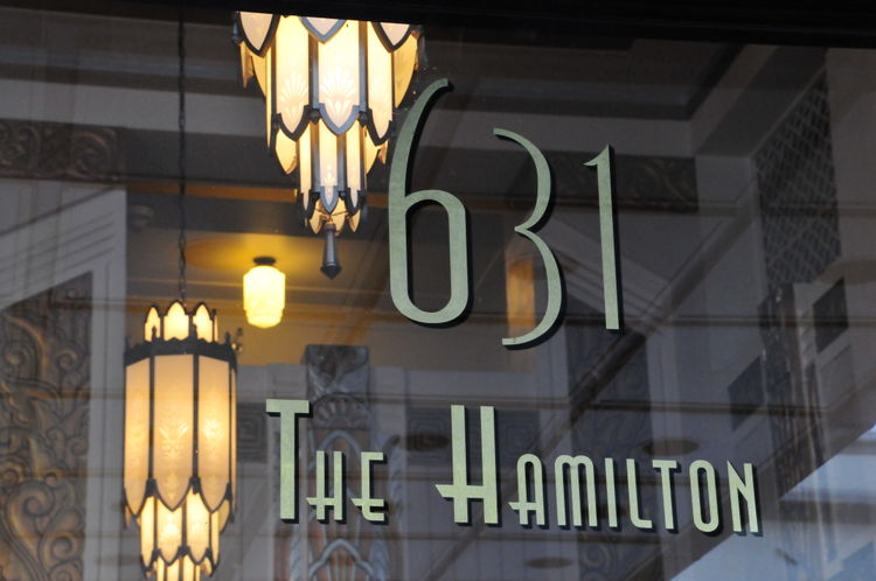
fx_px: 2260
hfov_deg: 21.9
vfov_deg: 14.7
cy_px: 290
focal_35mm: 93
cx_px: 438
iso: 2000
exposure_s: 1/100
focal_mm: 62
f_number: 8
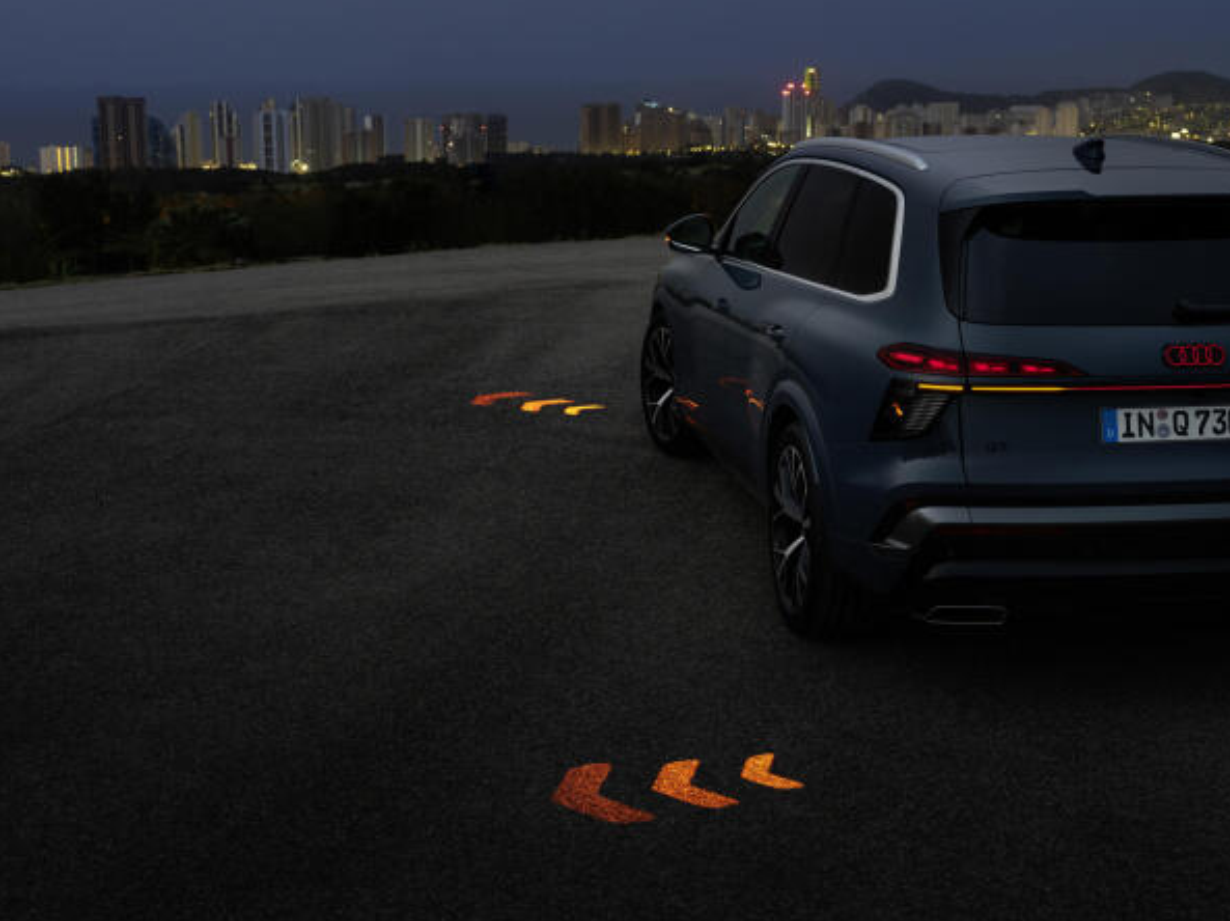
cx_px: 562
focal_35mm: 49
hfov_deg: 38.9
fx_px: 1740
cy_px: 439
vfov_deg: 29.6
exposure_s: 1/80
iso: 100
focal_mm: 55.2
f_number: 7.1
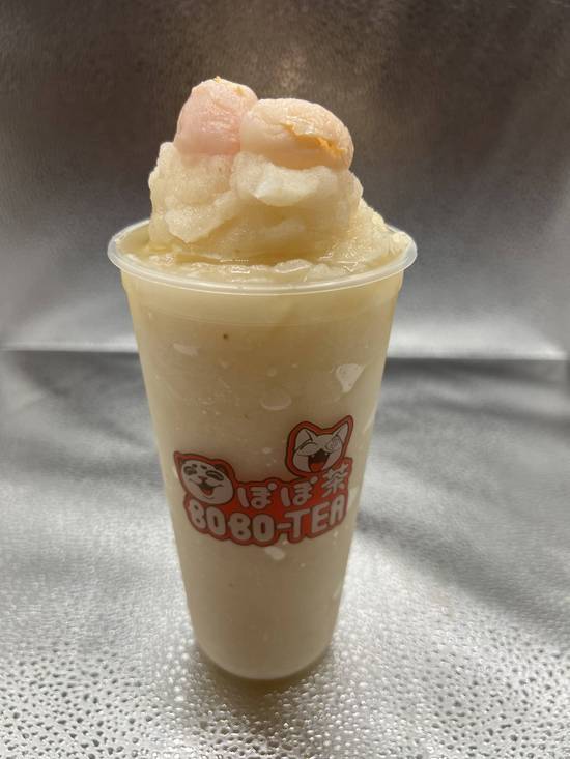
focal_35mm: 26
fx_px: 571
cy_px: 380
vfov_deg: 67.3
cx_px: 285
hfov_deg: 53.1
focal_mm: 5.7
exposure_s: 1/62
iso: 50
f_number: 1.5
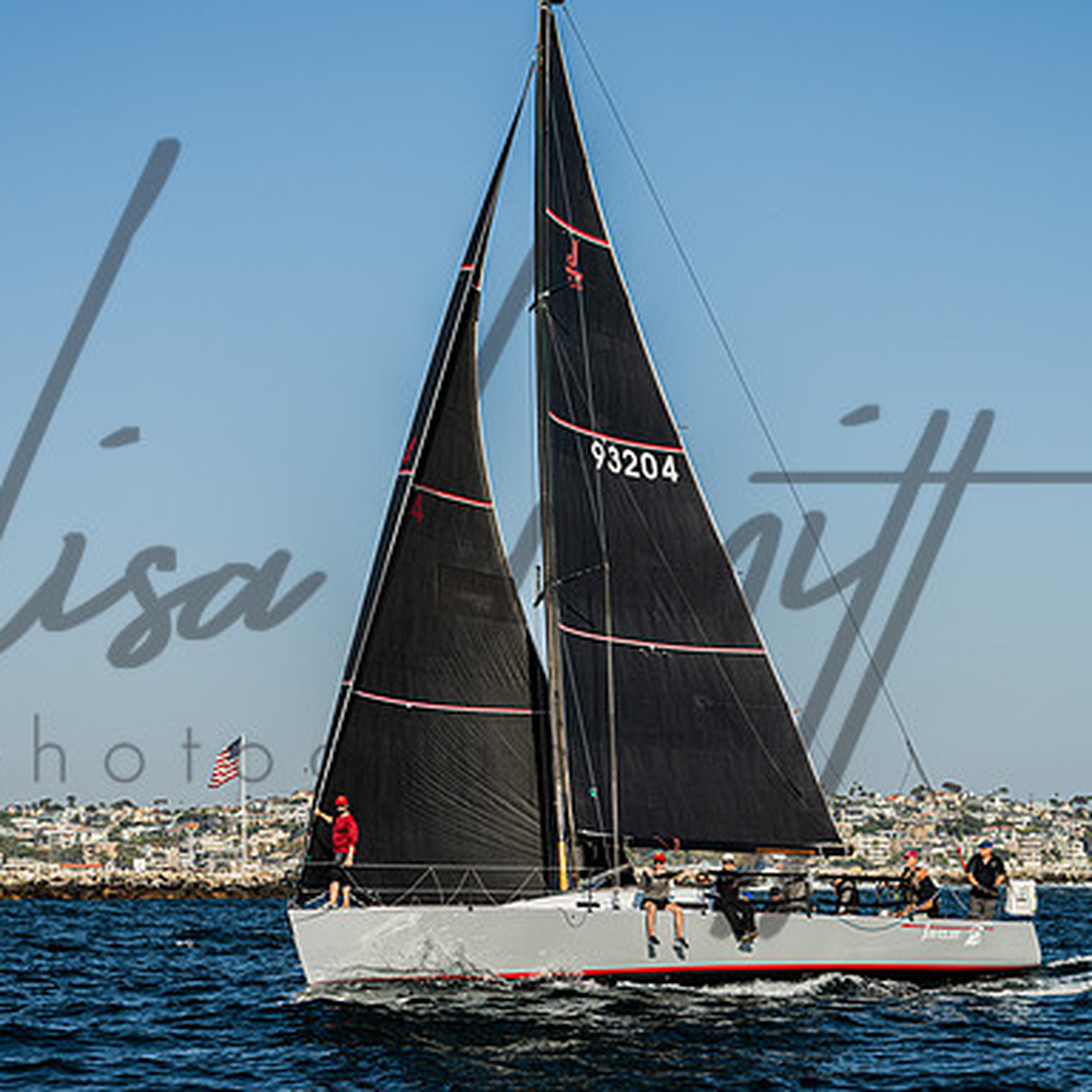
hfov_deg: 16.6
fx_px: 3747
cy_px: 581
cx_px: 583
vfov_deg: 16.6
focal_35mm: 105
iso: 100
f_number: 6
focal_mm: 76
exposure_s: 1/800
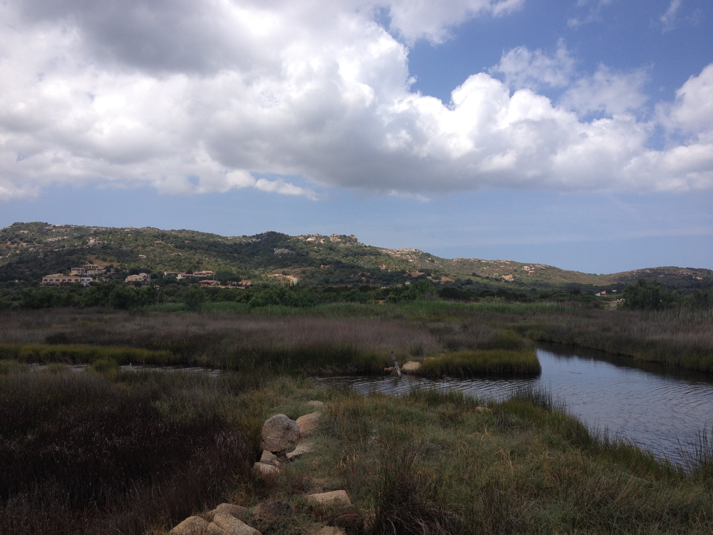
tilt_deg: +1.1
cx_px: 356
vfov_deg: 40.7
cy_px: 268
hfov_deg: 52.6
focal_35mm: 35
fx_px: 721
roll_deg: +0.8
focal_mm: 4.28
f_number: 2.4
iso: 50
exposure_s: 1/1905
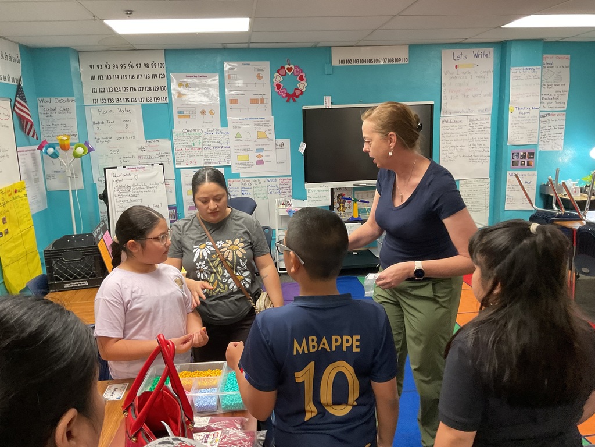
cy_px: 224
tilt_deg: -12.8
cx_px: 298
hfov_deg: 61.7
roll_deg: +2.7
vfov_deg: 48.2
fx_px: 498
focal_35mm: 29
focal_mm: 3
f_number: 1.8
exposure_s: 1/60
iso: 125
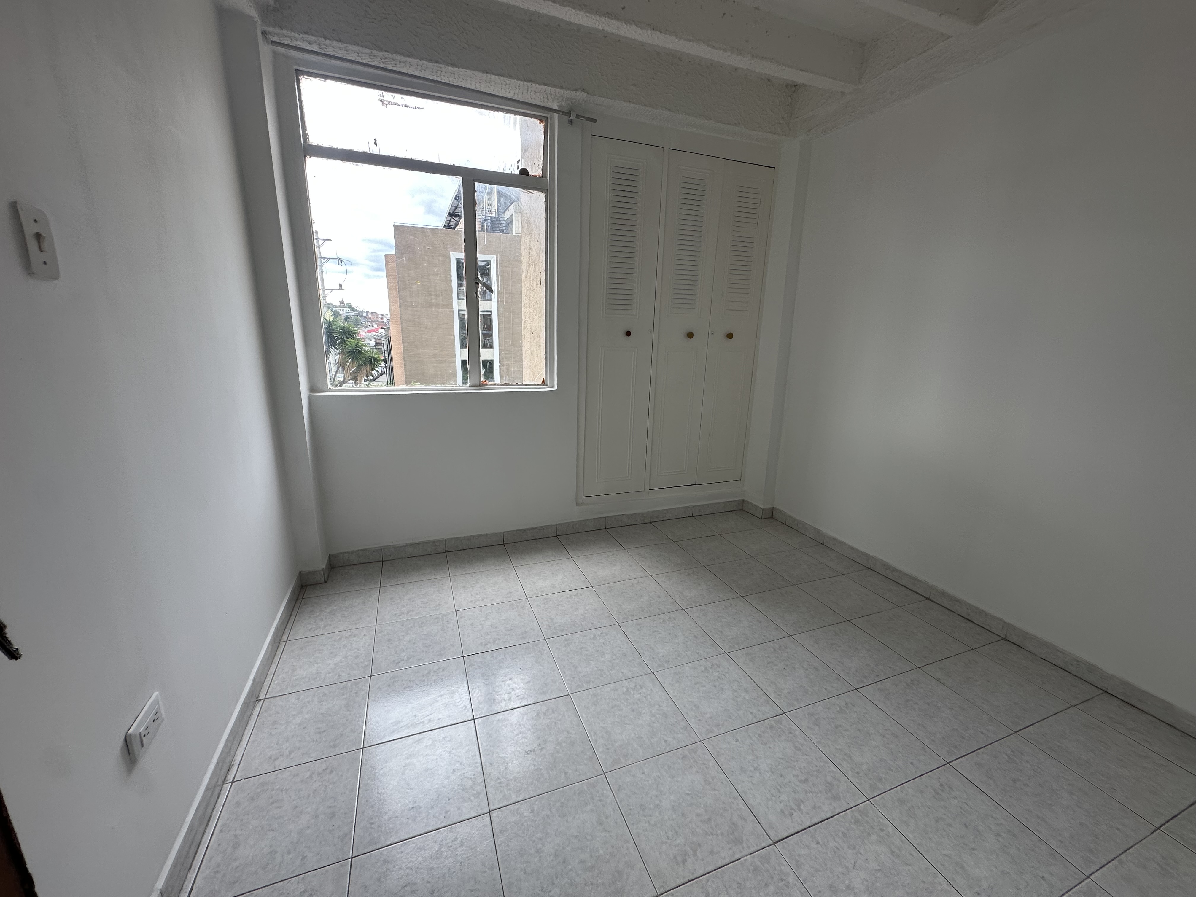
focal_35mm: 14
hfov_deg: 102.1
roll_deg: -0.8
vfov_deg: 85.7
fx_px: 484
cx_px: 598
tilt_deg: -12.7
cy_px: 448
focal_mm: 2.22
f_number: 2.2
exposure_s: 1/99
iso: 50
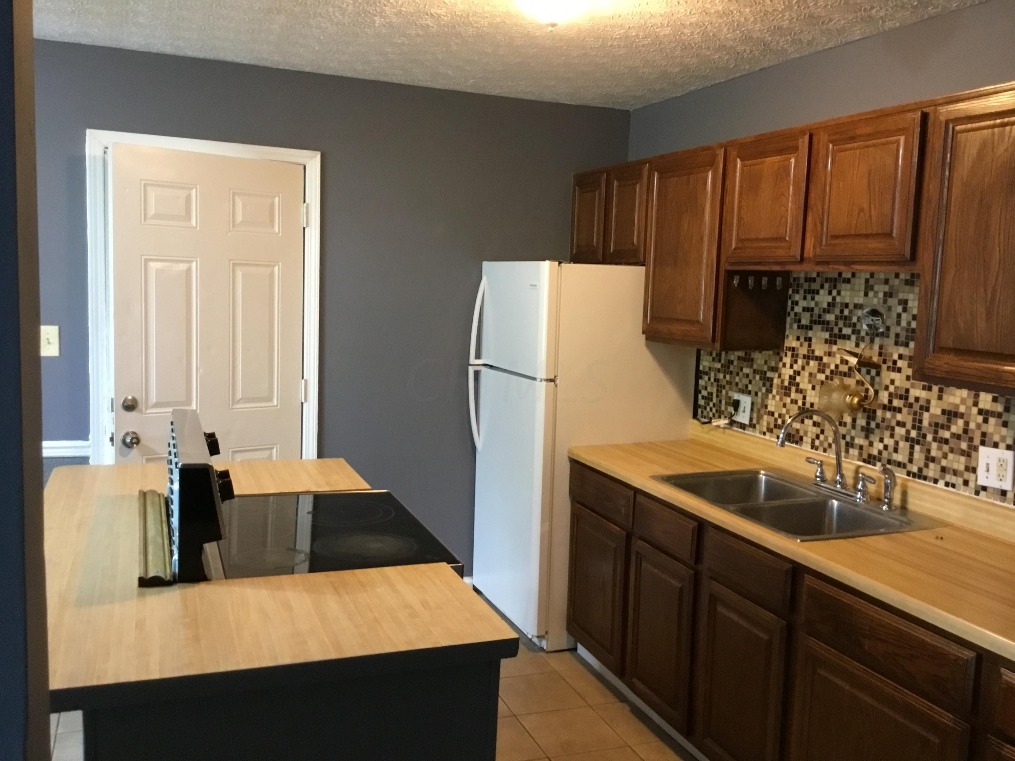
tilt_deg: -6.2
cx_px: 508
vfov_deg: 45.4
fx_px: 909
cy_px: 380
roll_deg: -1.9
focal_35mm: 31
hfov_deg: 58.4
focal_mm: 3.3
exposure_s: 1/24
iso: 200
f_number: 2.4
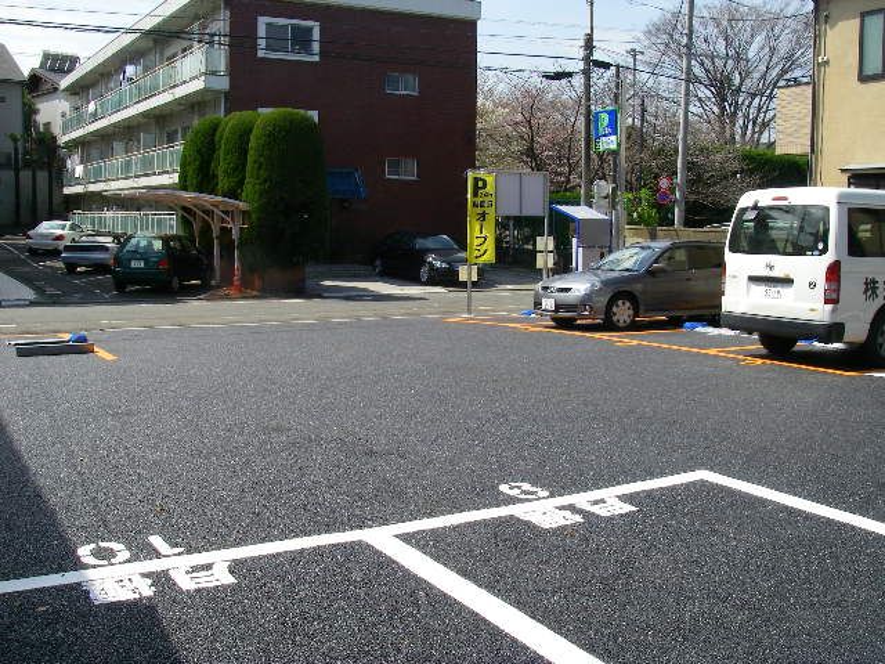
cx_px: 442
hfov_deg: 49.0
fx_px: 972
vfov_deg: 37.7
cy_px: 332
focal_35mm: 38
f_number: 6.6
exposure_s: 1/160
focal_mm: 6.3
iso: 64
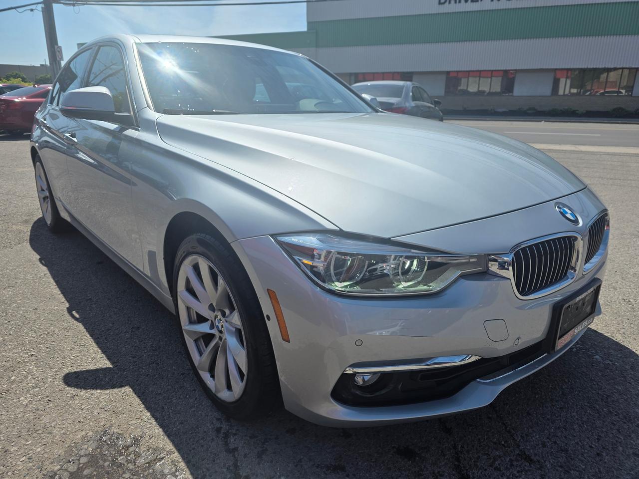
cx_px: 320
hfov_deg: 73.9
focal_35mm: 23
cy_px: 240
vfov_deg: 58.9
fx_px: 425
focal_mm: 6.3
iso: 64
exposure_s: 1/7944
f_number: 1.7
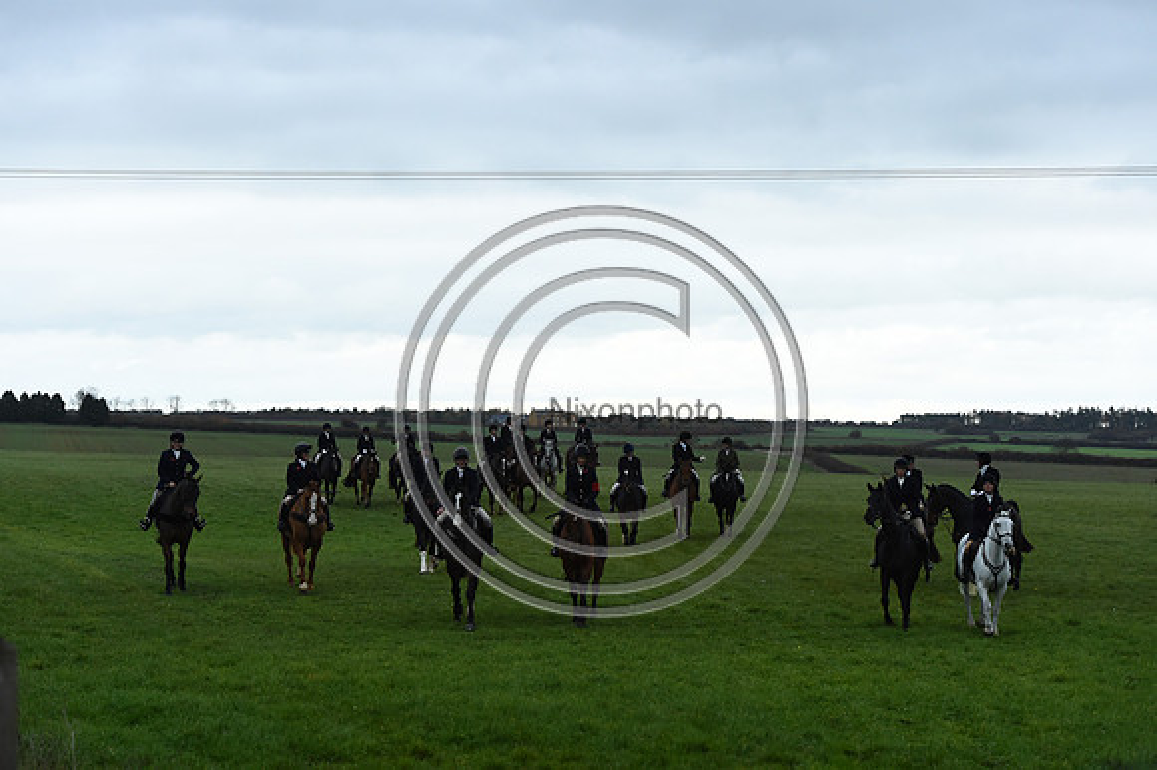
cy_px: 385
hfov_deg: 23.9
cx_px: 578
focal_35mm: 85
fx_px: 2730
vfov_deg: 16.1
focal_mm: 85
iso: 2800
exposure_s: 1/1000
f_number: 5
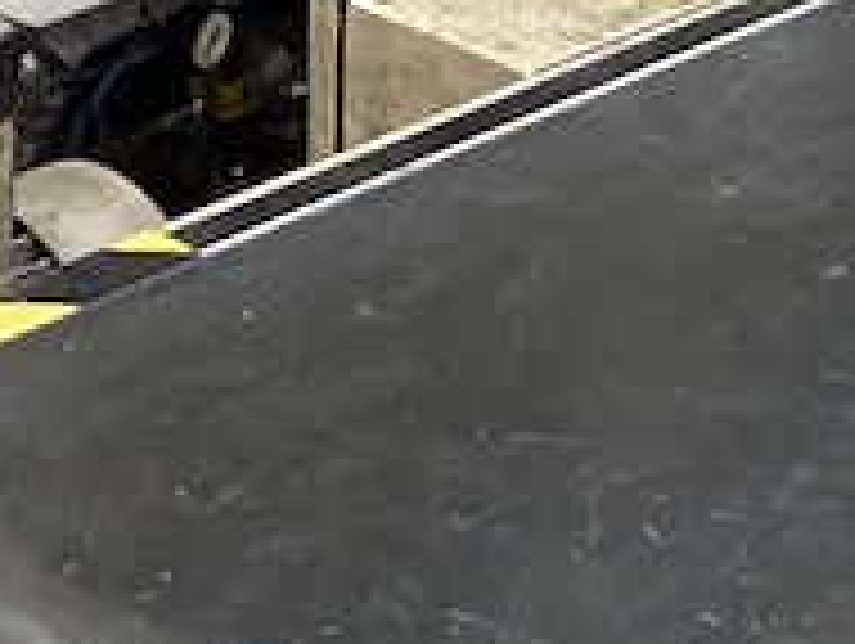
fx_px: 4328
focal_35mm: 175
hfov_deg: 11.2
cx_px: 27
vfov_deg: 7.3
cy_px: -1414
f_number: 1.8
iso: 125
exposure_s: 1/63
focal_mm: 4.25
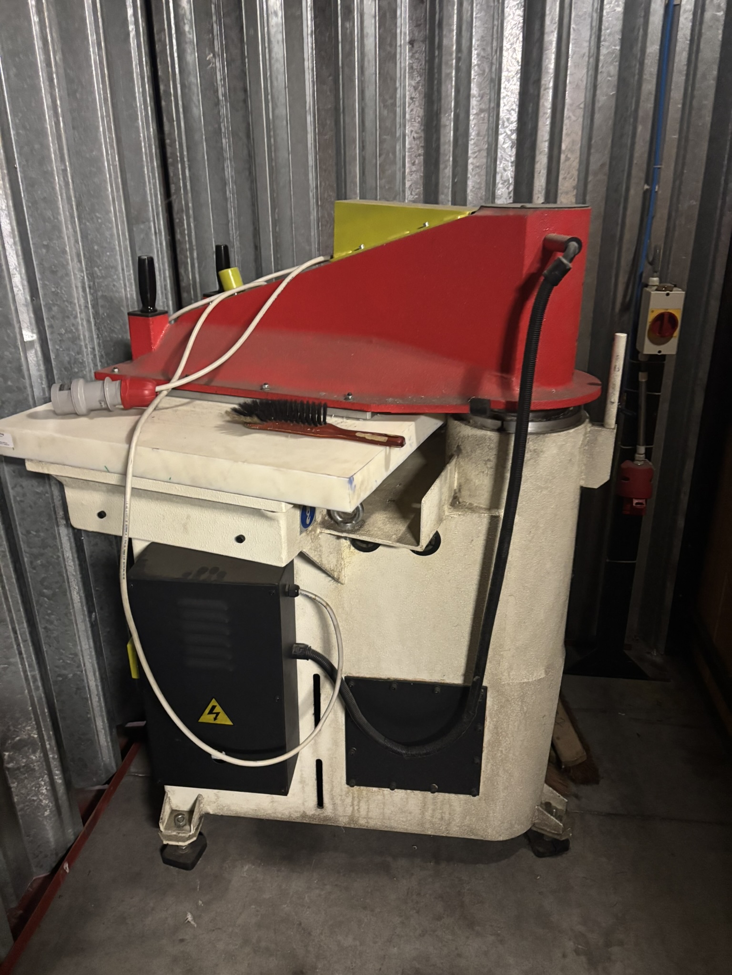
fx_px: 733
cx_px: 366
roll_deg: -0.4
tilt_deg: -25.1
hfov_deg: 53.1
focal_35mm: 26
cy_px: 488
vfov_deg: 67.3
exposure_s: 1/25
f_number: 1.6
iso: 500
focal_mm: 5.96
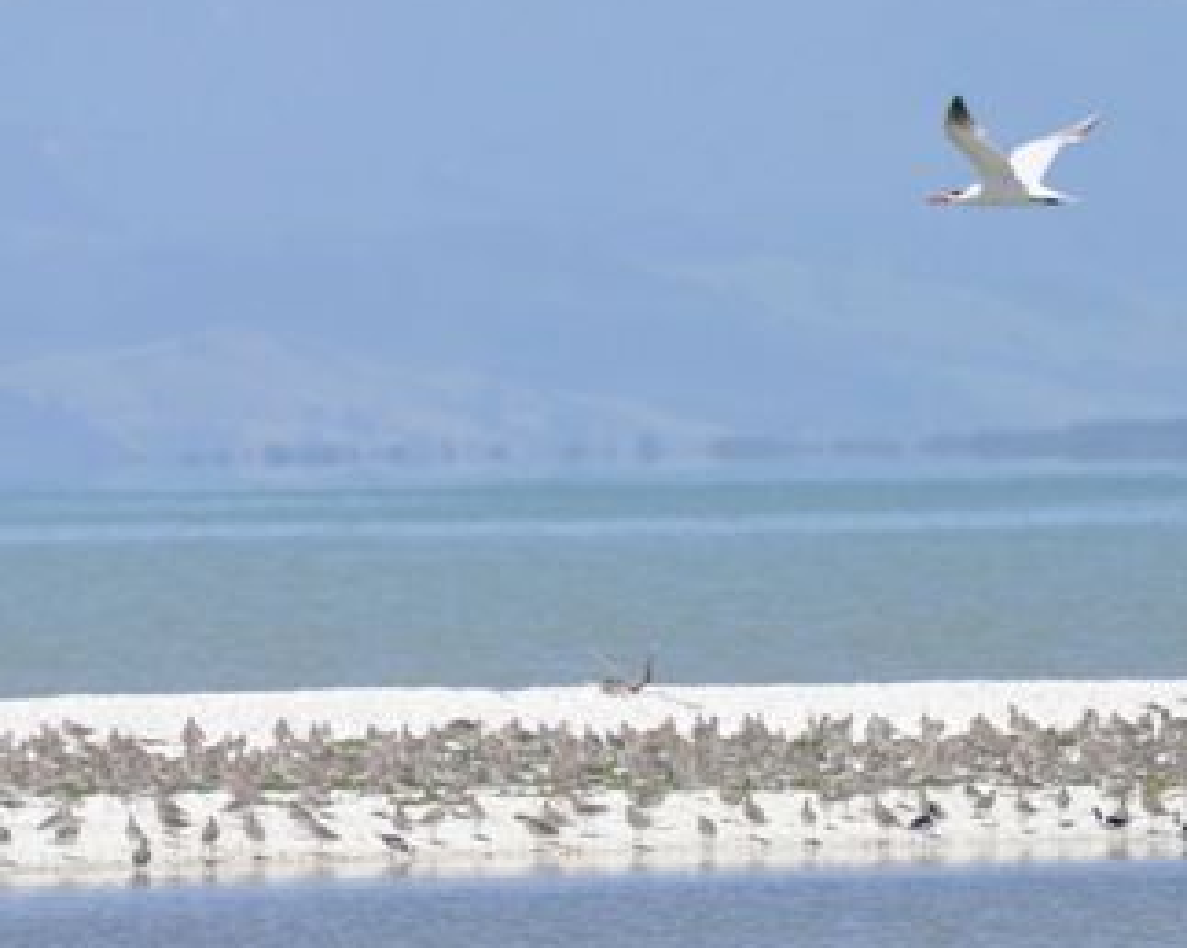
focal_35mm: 836
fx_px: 29351
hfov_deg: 2.3
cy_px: 347
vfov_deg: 1.9
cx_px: 1029
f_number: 8
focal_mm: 300
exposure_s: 1/4000
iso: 800
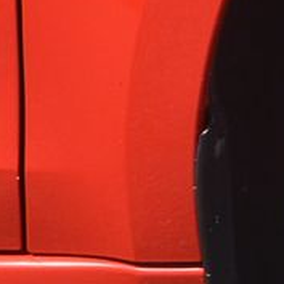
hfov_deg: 10.9
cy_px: 181
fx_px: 1235
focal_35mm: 133
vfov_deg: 13.1
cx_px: 712
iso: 160
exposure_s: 1/800
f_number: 5
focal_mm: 10
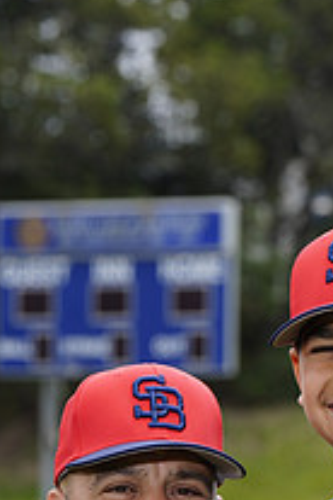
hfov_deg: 3.9
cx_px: 189
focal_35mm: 355
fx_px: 4925
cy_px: 684
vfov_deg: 5.8
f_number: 6.3
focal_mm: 127
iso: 100
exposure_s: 1/250
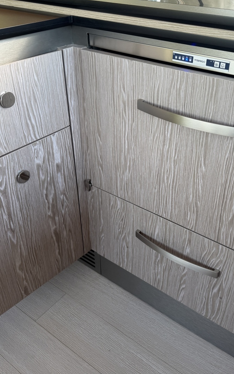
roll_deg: -2.7
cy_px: 187
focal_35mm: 34
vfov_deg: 56.7
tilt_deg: -32.6
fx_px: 347
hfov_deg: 37.2
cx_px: 137
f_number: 1.78
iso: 80
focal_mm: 6.76
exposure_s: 1/100
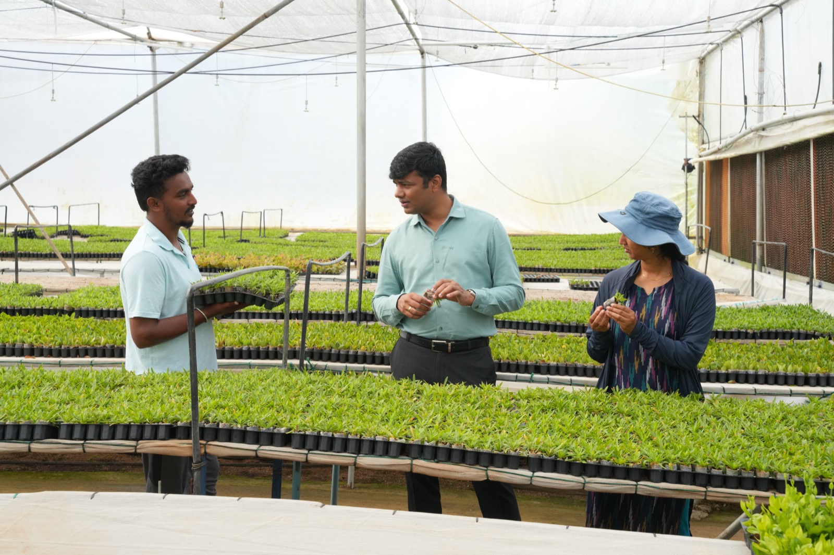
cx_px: 417
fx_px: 1167
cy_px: 278
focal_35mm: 50
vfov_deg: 26.8
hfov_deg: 39.3
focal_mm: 50.4
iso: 1000
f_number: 10
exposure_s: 1/400
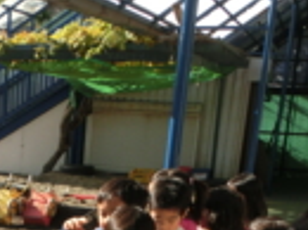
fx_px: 657
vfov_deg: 18.8
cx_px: -64
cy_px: 275
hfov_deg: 23.9
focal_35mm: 74
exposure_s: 1/640
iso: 80
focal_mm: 4.24
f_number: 3
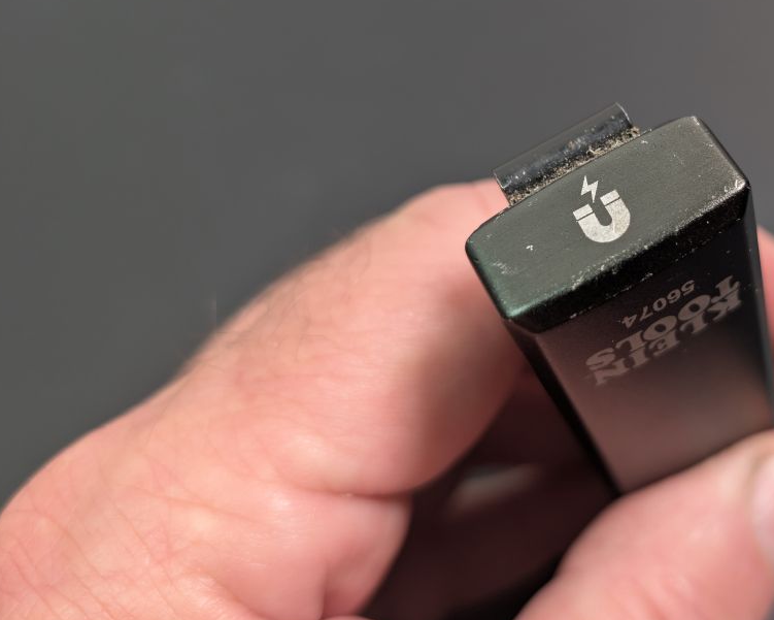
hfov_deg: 43.8
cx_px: 612
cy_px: 219
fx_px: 916
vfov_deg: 37.0
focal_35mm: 40
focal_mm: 6.9
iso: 152
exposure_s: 1/82.7
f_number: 1.68
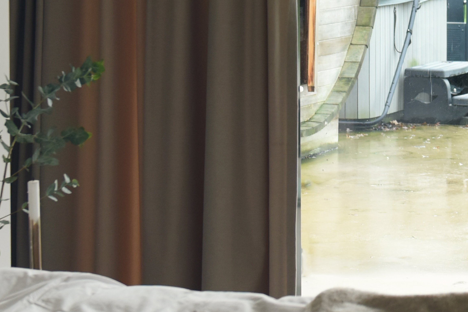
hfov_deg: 15.6
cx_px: 511
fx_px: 1664
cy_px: 0
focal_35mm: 128
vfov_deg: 10.6
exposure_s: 1/80
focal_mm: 40
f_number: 4
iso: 500
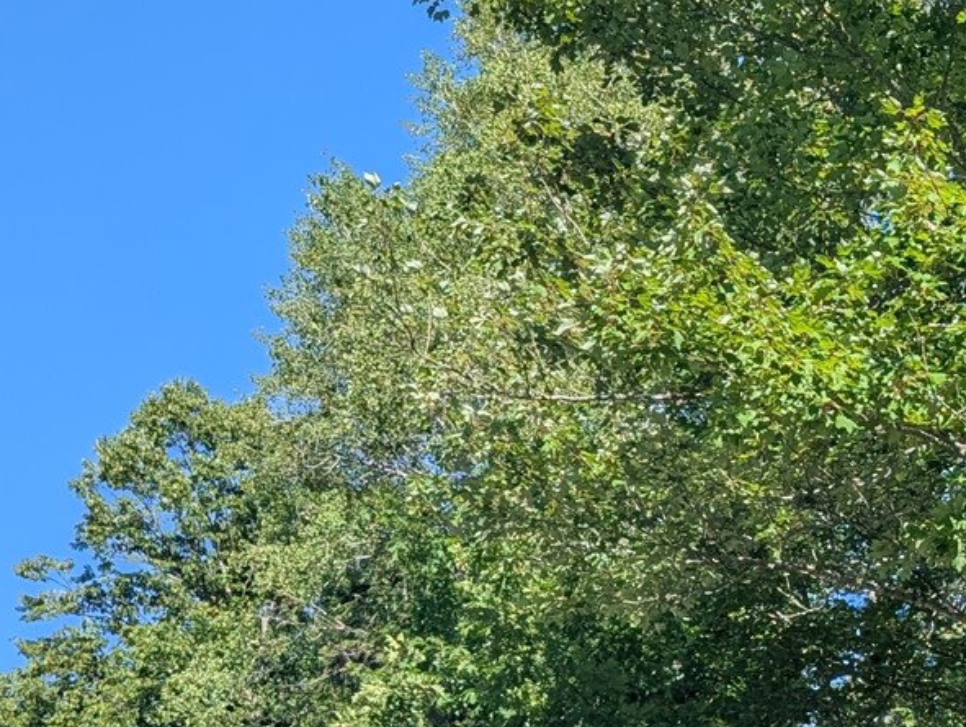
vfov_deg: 16.9
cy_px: 917
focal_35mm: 83
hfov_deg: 22.3
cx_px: 1045
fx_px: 2320
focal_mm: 6.9
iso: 23
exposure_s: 1/670
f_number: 1.68
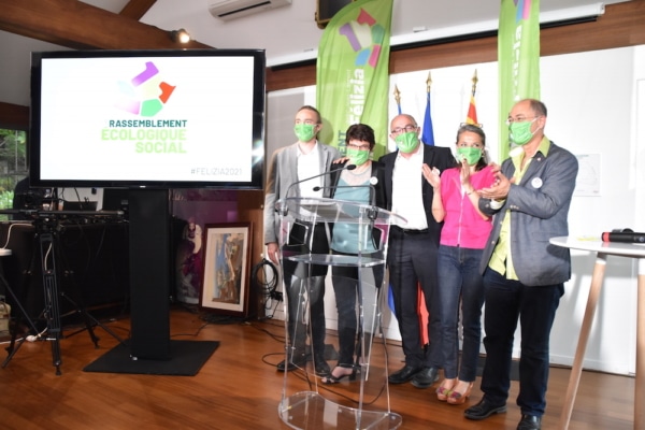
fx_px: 484
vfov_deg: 47.9
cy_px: 215
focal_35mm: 27
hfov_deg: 67.4
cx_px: 322
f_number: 5
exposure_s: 1/100
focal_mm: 18
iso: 1600
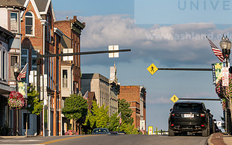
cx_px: 112
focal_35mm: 175
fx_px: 1106
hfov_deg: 12.0
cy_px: 52
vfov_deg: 7.5
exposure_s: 1/250
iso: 64
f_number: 5.6
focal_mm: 92
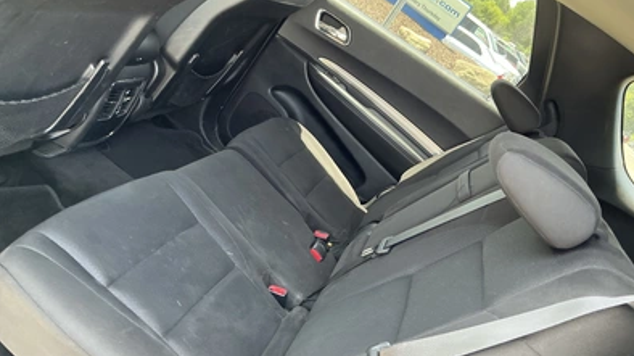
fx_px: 521
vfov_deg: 37.6
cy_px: 214
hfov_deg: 62.7
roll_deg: -38.4
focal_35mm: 31
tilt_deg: -23.2
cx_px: 320
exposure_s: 1/60
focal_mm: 3
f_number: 1.8
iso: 80
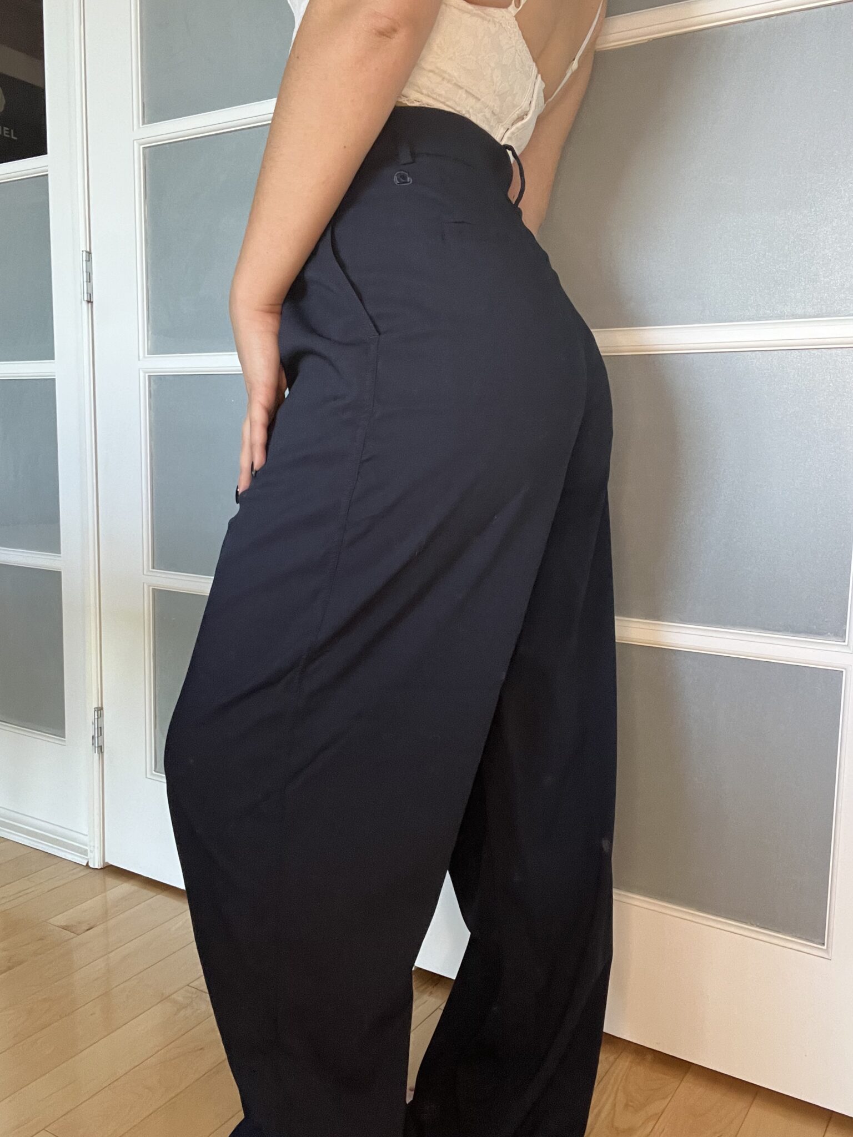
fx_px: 986
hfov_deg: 46.8
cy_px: 568
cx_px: 426
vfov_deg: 60.0
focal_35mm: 30
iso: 320
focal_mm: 2.71
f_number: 2.2
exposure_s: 1/37
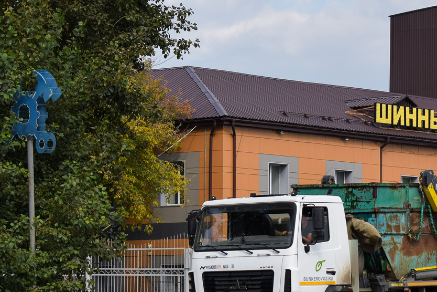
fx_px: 1441
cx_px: 308
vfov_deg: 11.5
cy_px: 197
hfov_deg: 17.2
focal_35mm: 119
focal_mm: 55
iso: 200
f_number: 6.3
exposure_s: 1/800
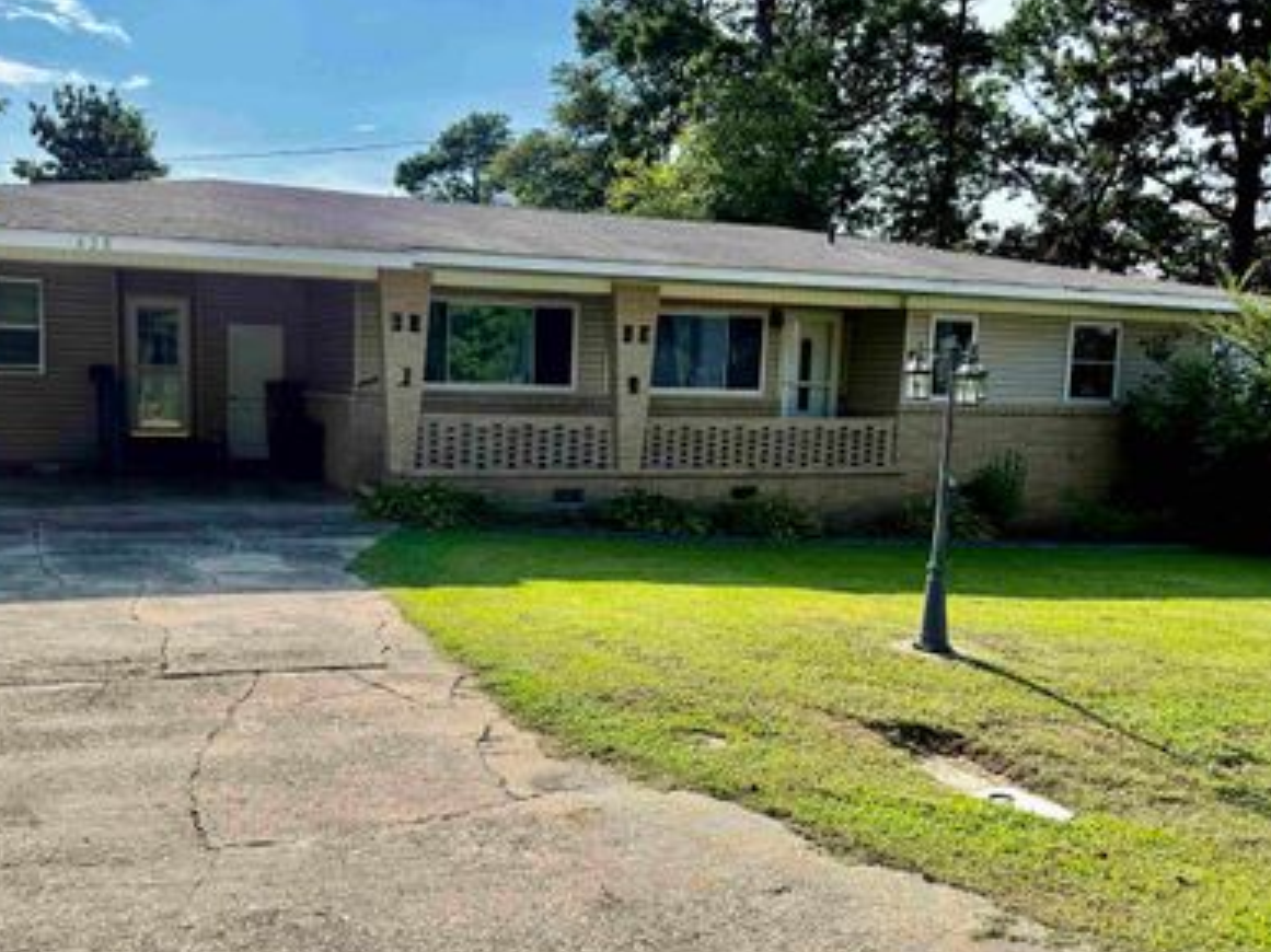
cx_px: 512
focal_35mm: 31
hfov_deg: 57.9
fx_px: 1138
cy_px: 507
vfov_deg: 45.4
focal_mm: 6.76
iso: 100
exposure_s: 1/4975
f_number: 1.78
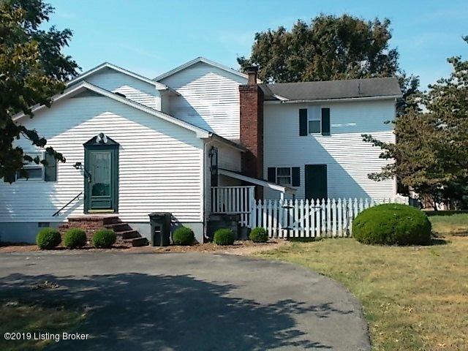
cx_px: 234
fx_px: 595
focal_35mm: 44
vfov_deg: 32.9
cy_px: 176
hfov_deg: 42.9
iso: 80
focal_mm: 7.9
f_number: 10.6
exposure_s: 1/125
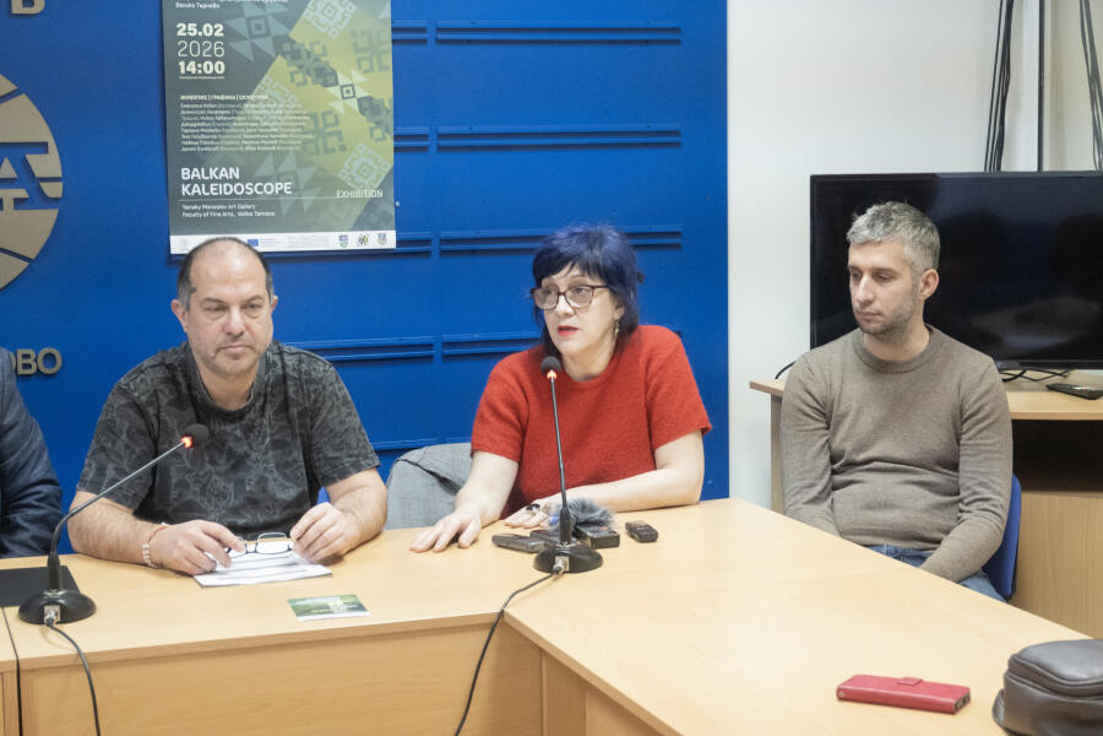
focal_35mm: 63
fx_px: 1930
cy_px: 368
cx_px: 552
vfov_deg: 21.6
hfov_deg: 31.9
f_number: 5.6
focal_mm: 42
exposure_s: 1/60
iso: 4500
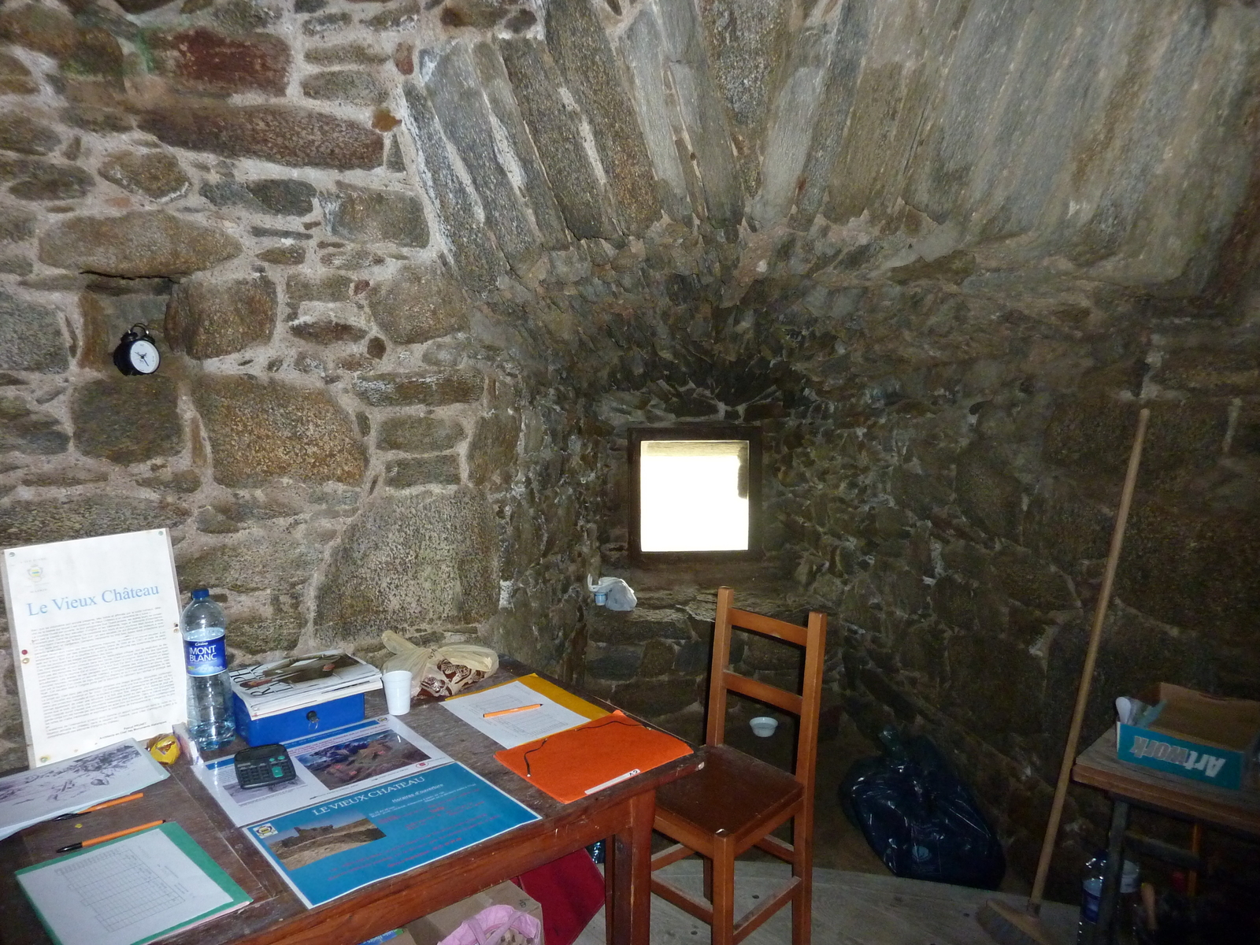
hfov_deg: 69.4
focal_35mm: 25
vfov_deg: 54.9
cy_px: 472
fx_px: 910
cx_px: 630
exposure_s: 1/60
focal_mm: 4.1
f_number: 3.3
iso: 400
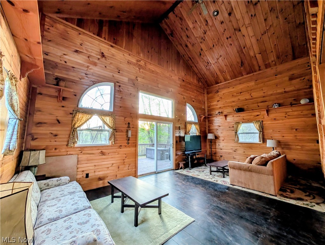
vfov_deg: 94.6
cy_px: 122
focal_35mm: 12
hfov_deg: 110.5
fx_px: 113
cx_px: 162
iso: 52
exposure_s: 1/25.5
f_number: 1.7
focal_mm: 2.02
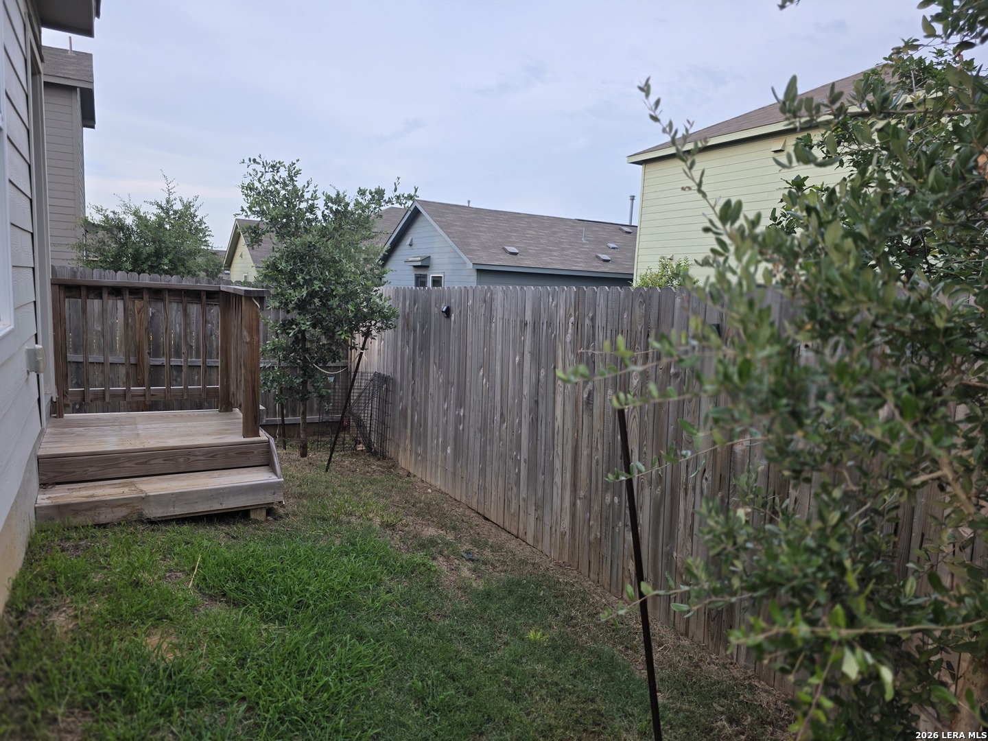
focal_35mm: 23
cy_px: 370
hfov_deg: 73.9
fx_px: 656
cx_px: 494
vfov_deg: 58.9
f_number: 1.7
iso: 32
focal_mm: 6.3
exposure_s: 1/359
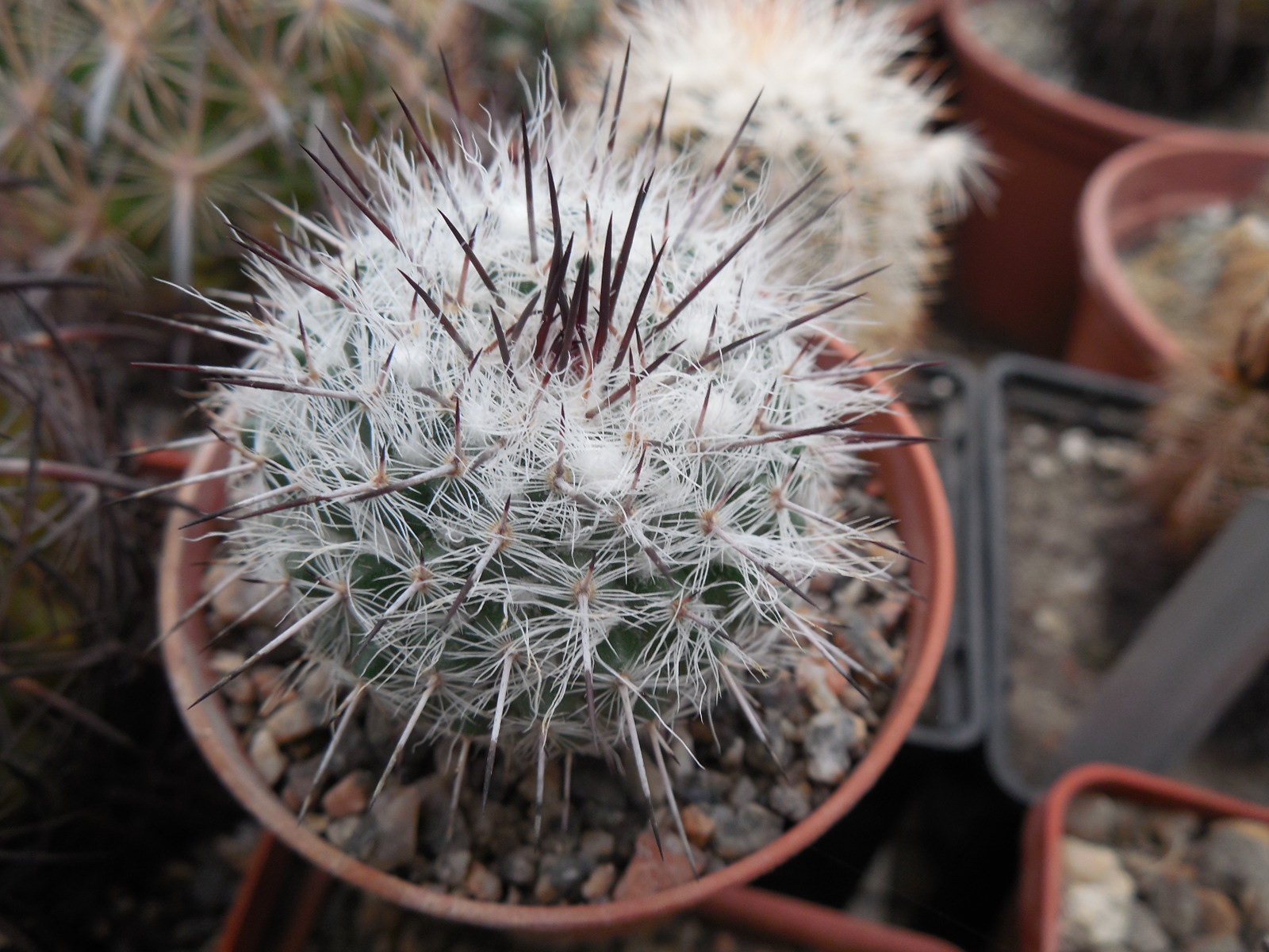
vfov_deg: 45.4
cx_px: 634
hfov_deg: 58.4
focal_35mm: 31
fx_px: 1136
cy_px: 476
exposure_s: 1/30
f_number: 3.6
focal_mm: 5.6
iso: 140
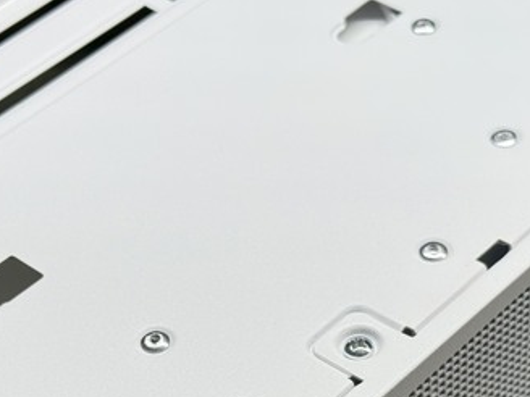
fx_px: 1745
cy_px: 336
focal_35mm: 114
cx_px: 273
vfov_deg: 12.9
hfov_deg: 17.3
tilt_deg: -44.9
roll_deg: +4.1
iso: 50
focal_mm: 6.76
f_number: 1.78
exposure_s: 1/60
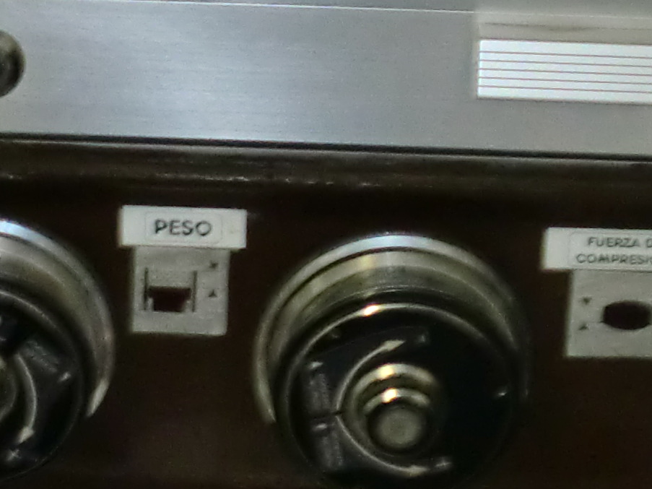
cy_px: 130
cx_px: -52
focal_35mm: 155
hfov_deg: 12.5
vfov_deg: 9.6
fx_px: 2919
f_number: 3.1
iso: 400
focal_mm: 6.3
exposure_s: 1/30
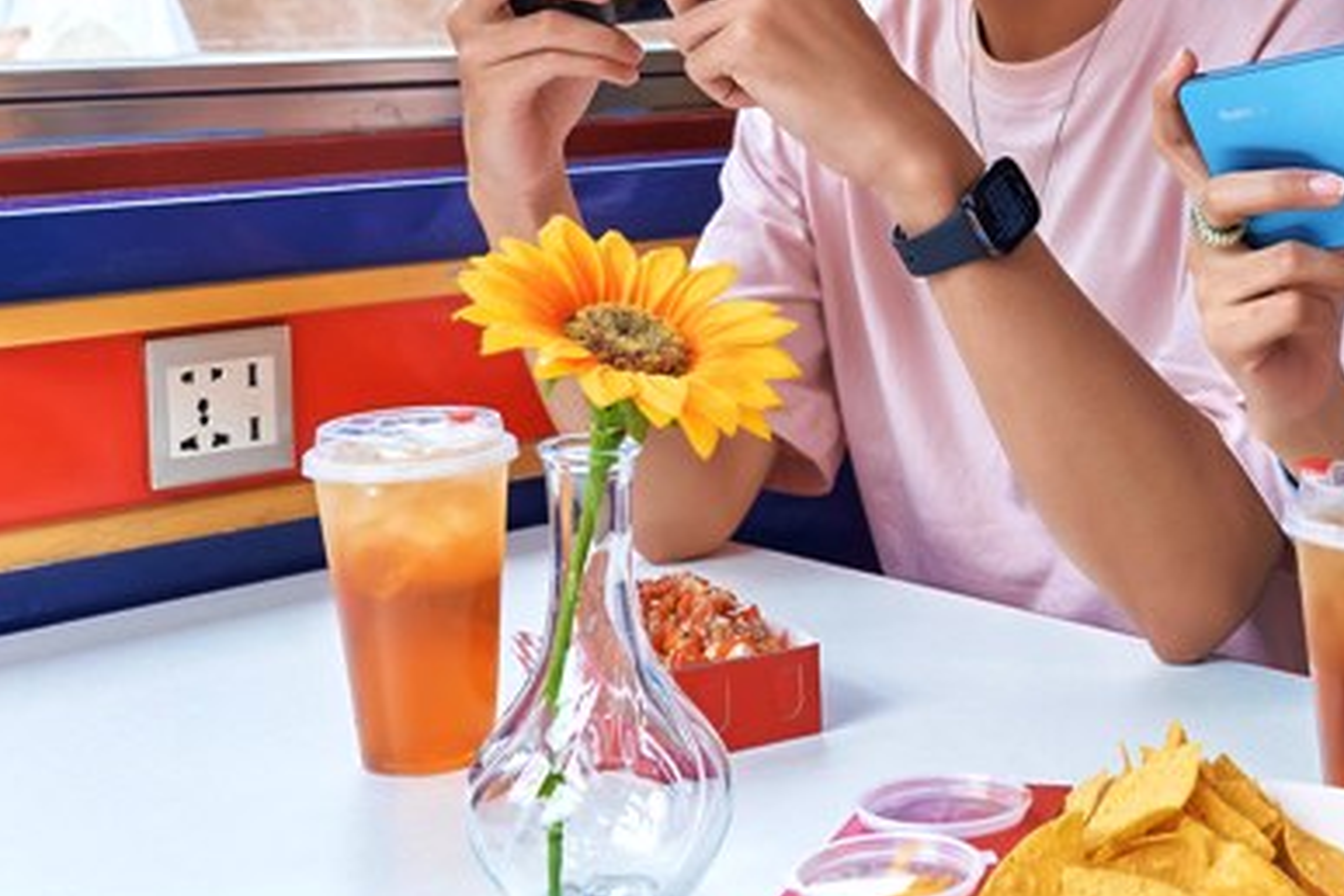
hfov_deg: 32.1
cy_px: 144
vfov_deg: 22.2
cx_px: 1153
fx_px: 2240
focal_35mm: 60
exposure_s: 1/160
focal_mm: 29
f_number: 7.1
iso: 640
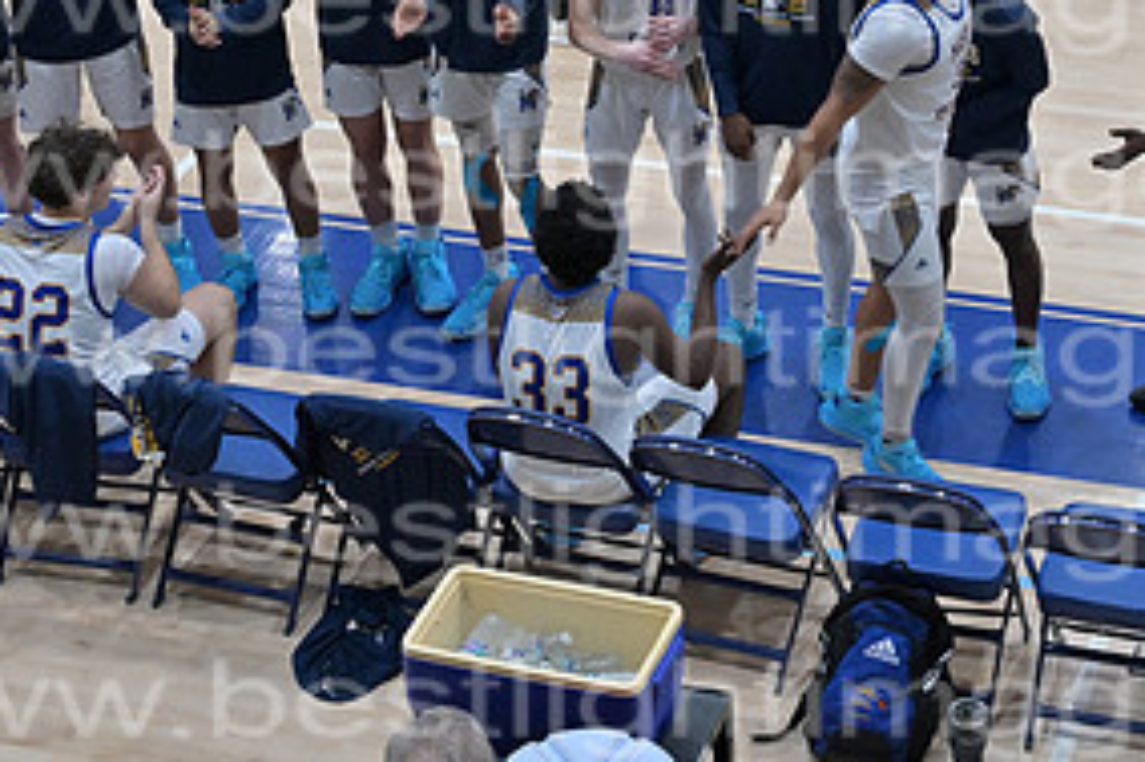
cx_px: 738
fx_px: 3242
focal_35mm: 102
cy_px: 93
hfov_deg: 20.0
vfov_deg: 13.3
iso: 3600
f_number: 4
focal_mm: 50
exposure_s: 1/400
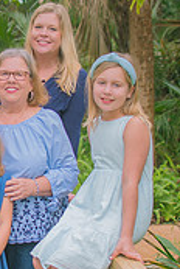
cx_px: -22
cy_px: 165
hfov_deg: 10.1
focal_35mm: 135
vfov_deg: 15.2
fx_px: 1008
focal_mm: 35
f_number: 2.8
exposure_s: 1/250
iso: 100
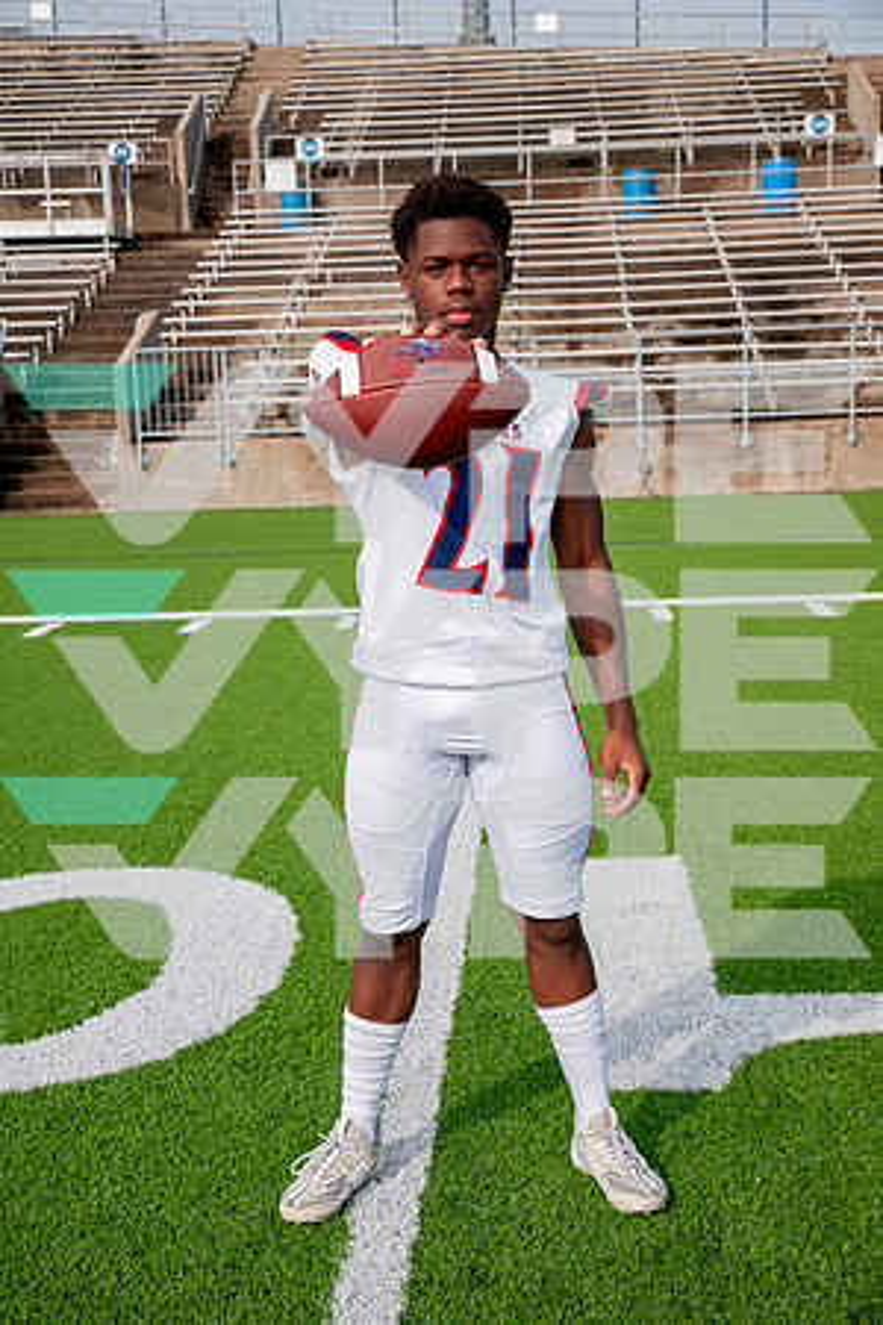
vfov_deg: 36.2
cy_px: 662
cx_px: 442
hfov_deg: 24.6
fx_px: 2023
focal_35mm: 55
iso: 125
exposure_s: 1/320
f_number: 7.1
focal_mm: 55
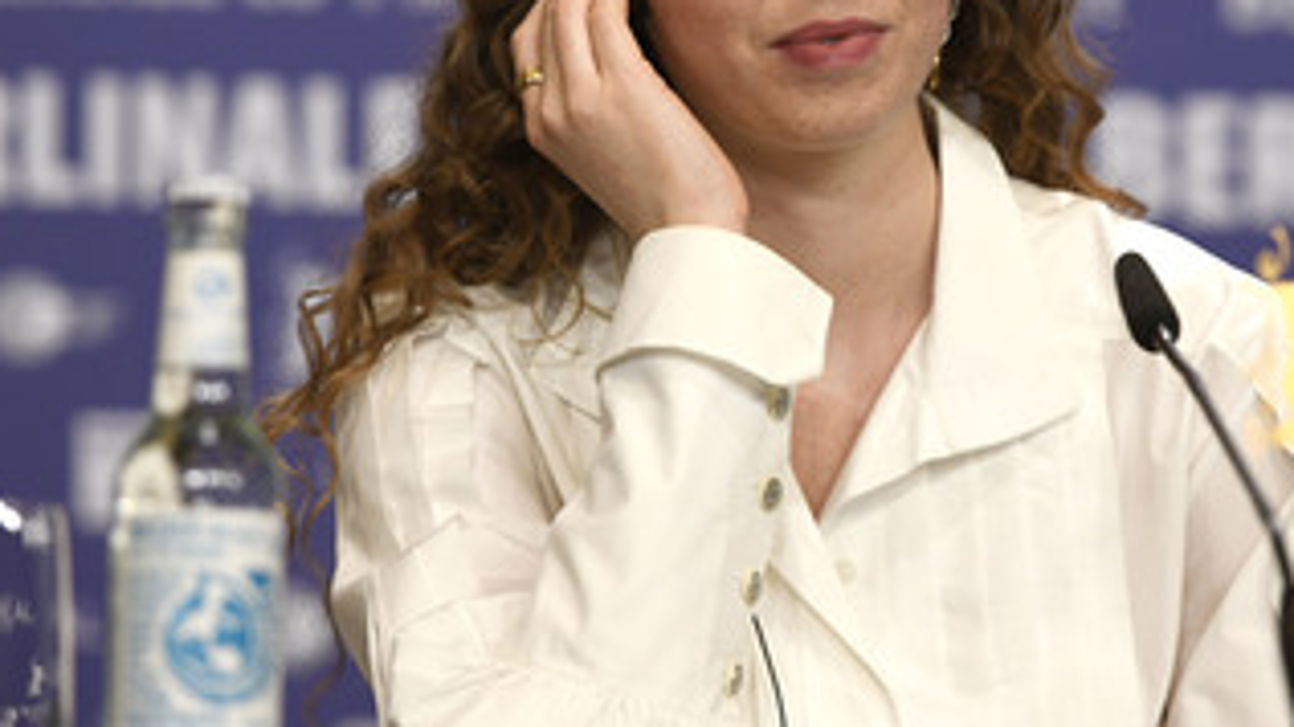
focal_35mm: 261
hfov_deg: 8.3
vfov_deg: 4.6
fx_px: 8952
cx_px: 733
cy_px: 167
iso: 1000
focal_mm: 175
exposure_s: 1/250
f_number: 3.5
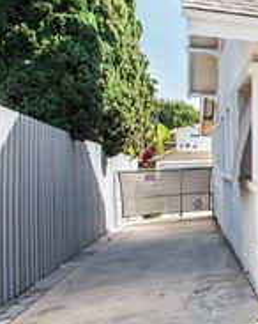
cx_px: 447
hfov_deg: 22.2
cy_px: 135
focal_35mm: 46
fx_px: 440
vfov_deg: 40.3
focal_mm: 14
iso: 400
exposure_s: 1/500
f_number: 5.6
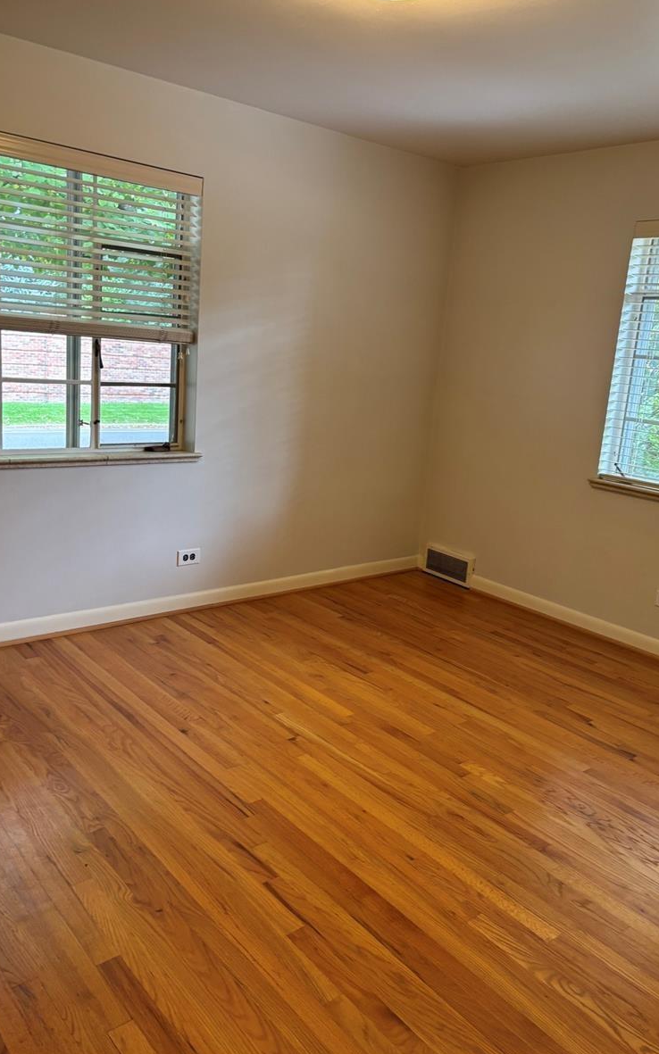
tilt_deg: -12.8
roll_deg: -4.3
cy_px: 521
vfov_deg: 66.5
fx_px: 805
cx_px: 349
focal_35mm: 28
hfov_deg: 44.5
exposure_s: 1/60
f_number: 1.6
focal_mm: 5.96
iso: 125
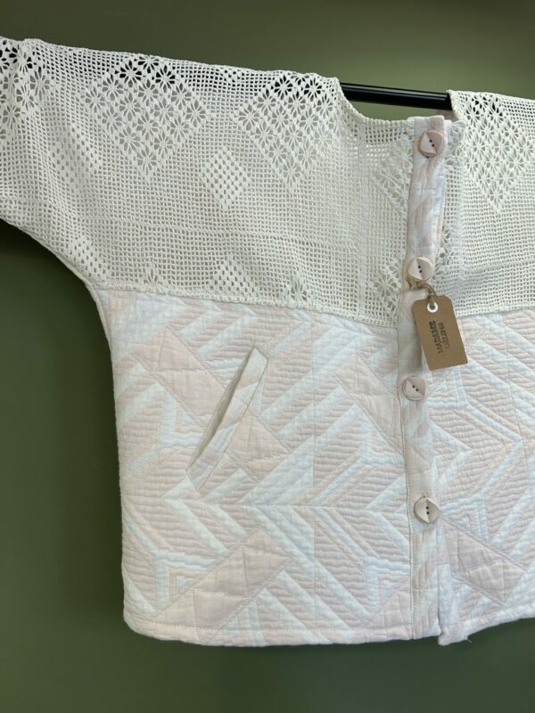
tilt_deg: +7.1
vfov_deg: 67.3
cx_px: 268
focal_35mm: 26
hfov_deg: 53.1
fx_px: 536
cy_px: 356
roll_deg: +2.9
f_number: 1.5
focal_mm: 5.7
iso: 125
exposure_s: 1/100
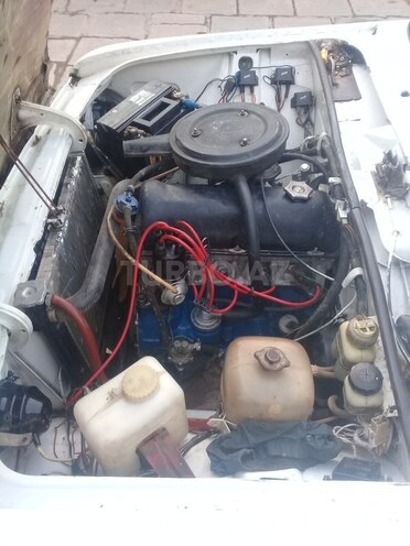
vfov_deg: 58.4
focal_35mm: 31
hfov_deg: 45.4
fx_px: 490
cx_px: 205
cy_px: 273
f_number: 2.2
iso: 80
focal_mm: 3.3
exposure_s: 1/50
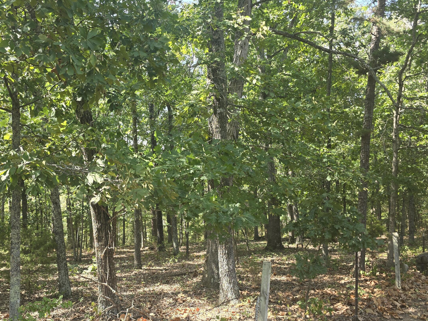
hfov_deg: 55.9
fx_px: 396
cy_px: 188
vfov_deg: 44.0
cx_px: 150
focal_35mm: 32
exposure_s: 1/180
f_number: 1.7
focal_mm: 6.3
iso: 40
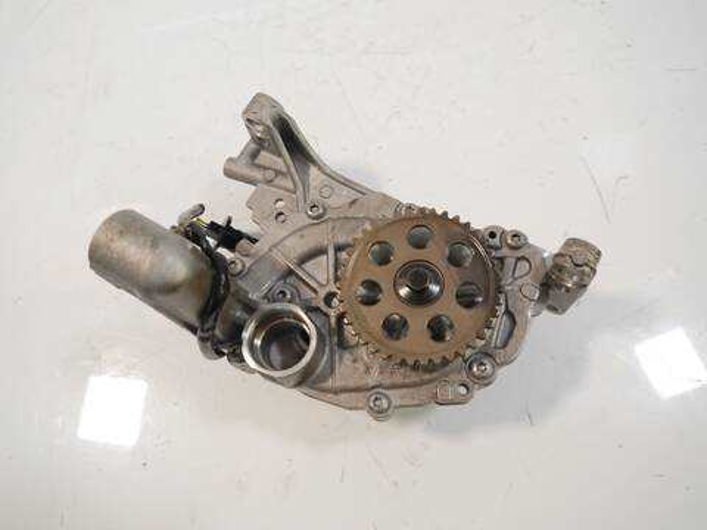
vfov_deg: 49.7
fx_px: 572
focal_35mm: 28
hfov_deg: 63.4
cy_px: 265
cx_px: 354
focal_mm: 14
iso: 800
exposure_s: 1/125
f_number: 3.5
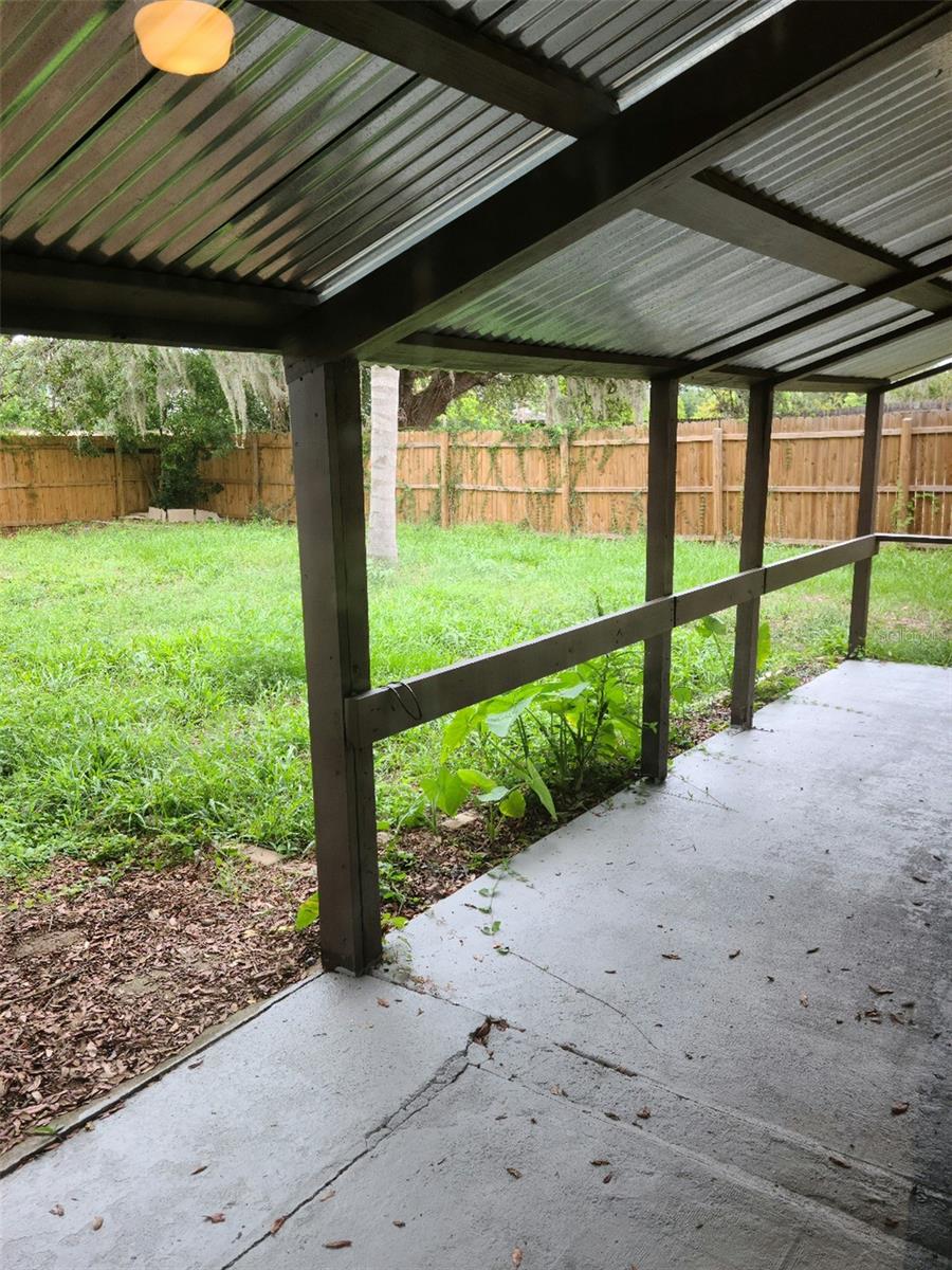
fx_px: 1027
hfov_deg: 49.7
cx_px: 476
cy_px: 635
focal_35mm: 28
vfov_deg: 63.4
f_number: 2
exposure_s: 1/60.2
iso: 40
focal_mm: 5.9
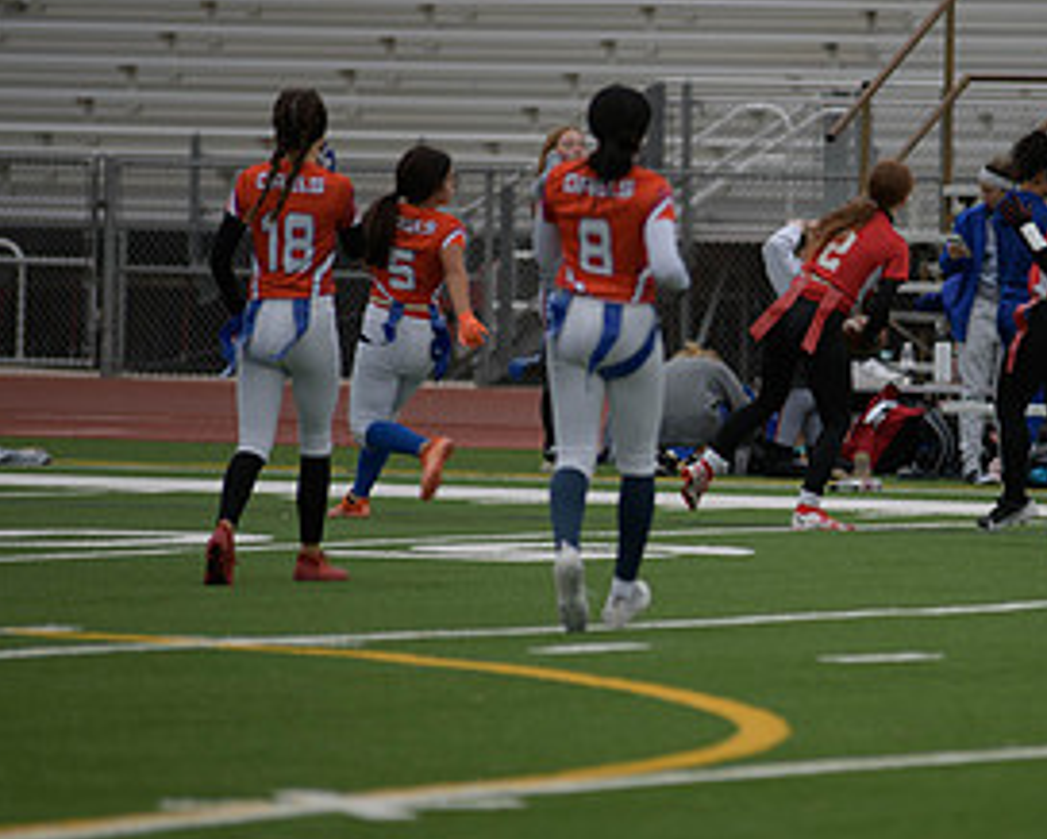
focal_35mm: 400
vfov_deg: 3.9
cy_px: 387
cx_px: 855
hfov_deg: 4.8
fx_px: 12404
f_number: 2.8
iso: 90
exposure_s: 1/200
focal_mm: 200
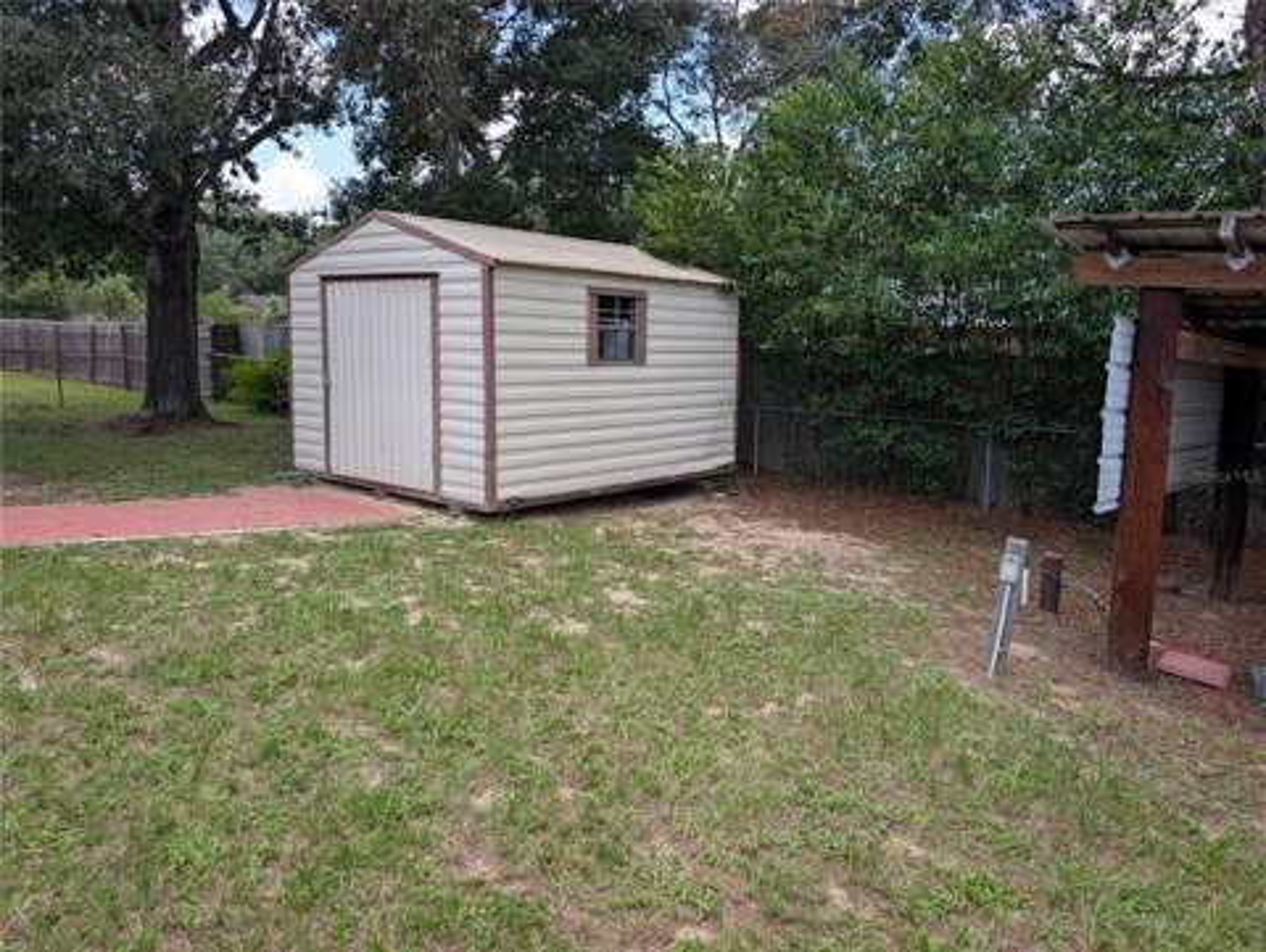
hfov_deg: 71.5
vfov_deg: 56.9
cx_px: 633
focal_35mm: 24
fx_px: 879
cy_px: 476
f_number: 1.68
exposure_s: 1/414
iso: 22
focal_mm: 6.9
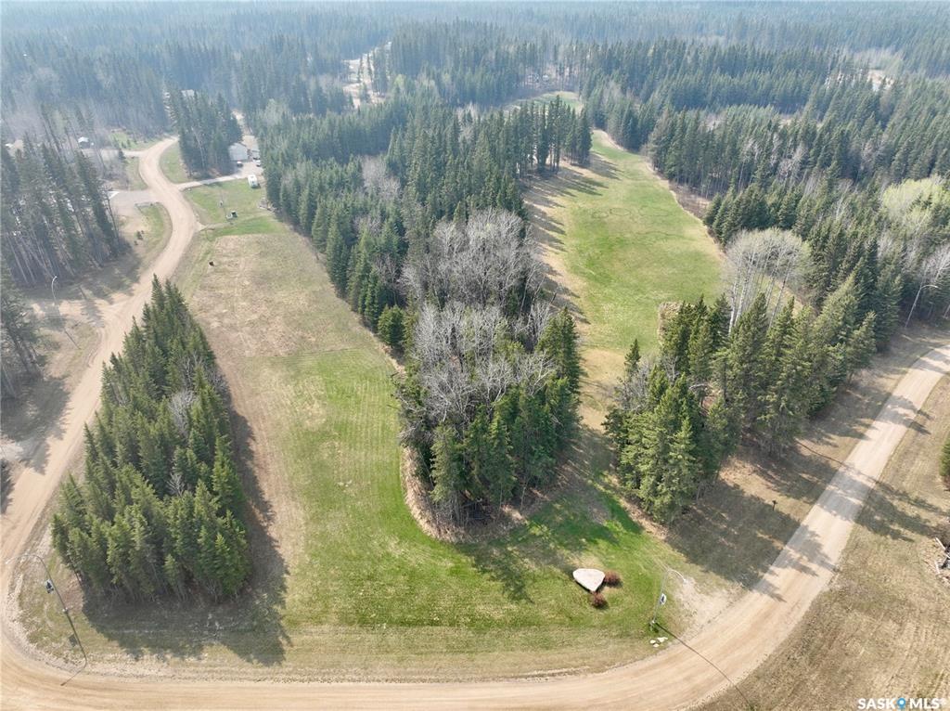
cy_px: 356
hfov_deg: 71.6
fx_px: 658
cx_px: 475
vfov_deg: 56.7
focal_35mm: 24
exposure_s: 1/1000
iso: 110
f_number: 2.8
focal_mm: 12.29
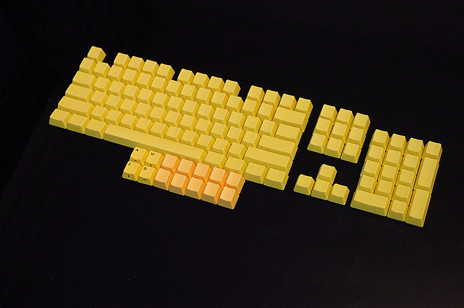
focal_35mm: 57
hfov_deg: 35.1
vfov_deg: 23.7
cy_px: 154
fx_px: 734
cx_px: 232
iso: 3200
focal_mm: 37.5
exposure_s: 1/13
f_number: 5.6
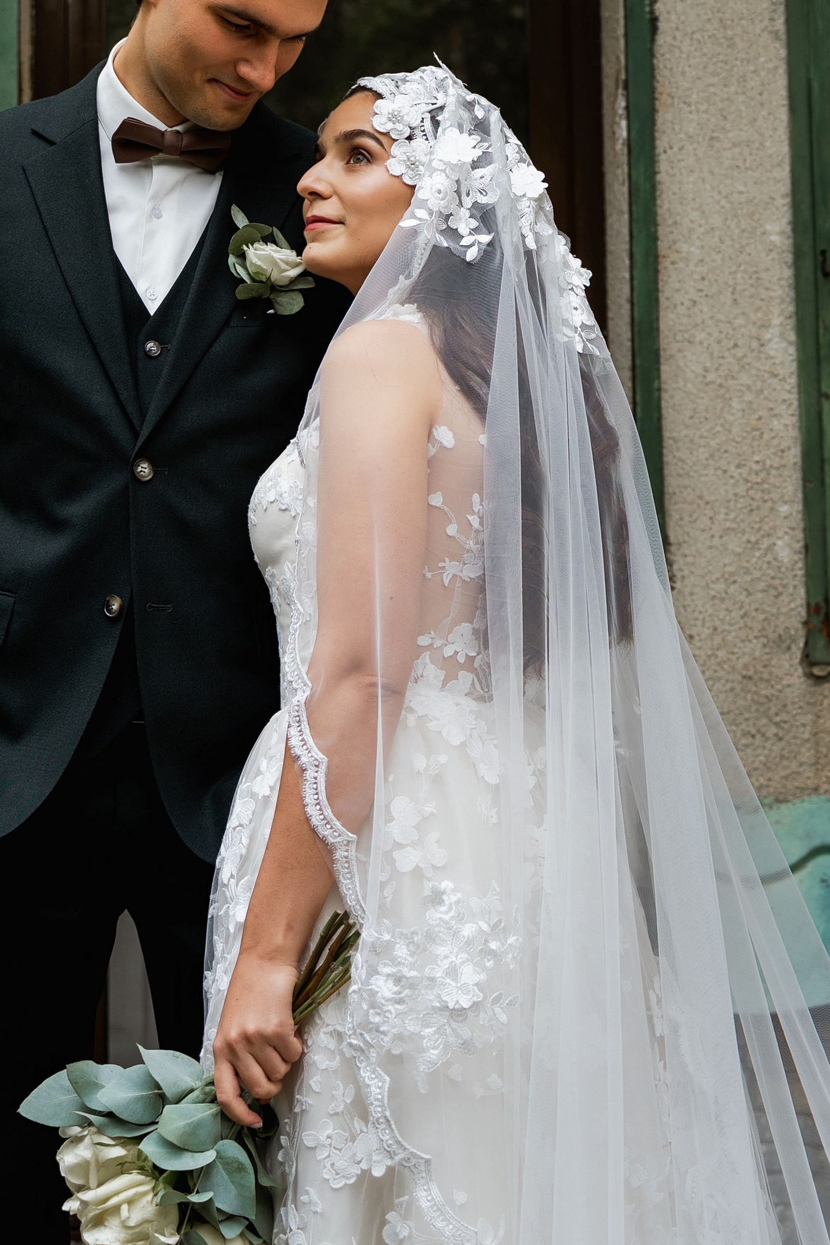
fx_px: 2731
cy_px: 292
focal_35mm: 79
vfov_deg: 25.3
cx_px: 318
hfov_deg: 17.3
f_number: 2.8
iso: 100
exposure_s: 1/100
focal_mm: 41
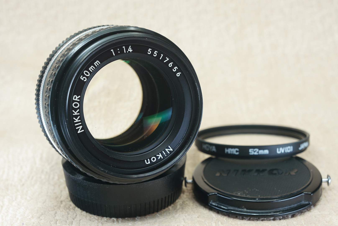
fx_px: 714
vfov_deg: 18.0
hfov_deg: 26.6
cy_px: 113
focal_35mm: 76
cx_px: 169
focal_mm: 51
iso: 100
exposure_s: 1
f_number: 9
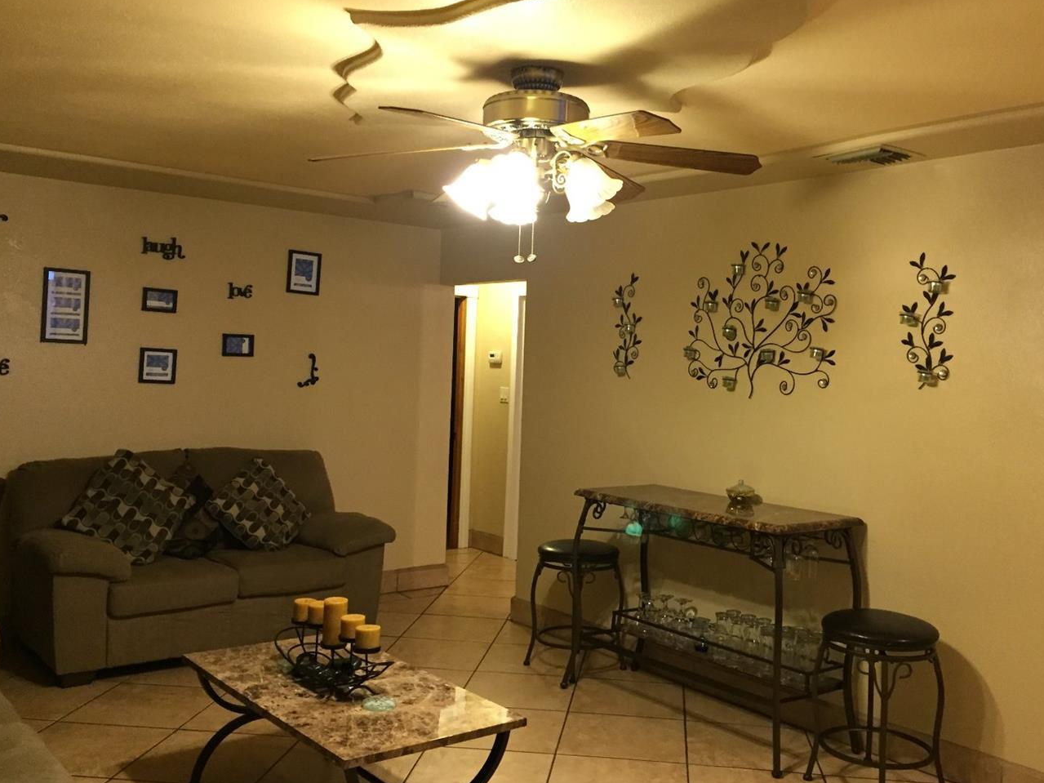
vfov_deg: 41.8
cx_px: 569
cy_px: 358
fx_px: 1025
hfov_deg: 53.9
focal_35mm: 34
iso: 250
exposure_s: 1/20
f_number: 2.2
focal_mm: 4.15
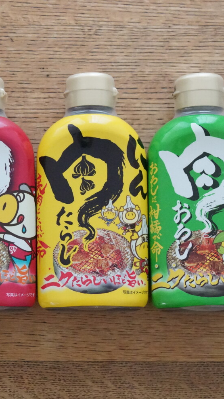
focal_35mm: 79
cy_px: 200
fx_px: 832
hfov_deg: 15.2
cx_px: 45
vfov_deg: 26.9
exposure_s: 1/200
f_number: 4
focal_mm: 33
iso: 10000
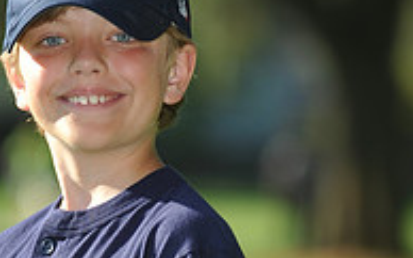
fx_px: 5321
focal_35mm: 473
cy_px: 316
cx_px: 68
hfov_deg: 4.4
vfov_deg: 2.8
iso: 200
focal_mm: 155
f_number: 4
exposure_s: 1/1000
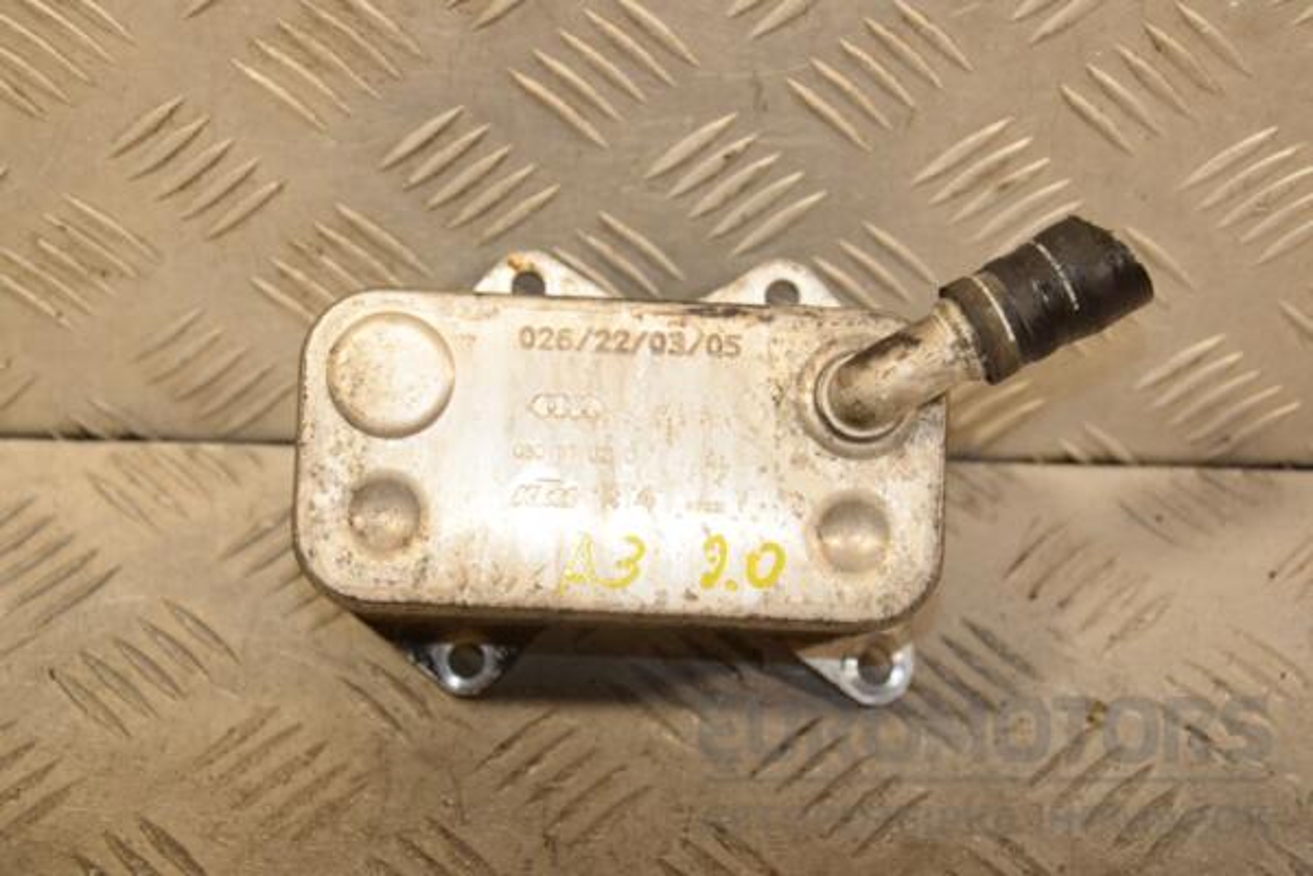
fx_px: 3173
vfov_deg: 15.7
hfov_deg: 23.4
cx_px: 656
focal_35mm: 87
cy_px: 438
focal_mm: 58
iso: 800
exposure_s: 1/200
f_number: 6.3
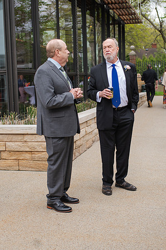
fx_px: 364
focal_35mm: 53
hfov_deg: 25.6
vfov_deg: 37.8
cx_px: 93
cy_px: 125
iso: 100
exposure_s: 1/400
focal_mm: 35
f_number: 3.2
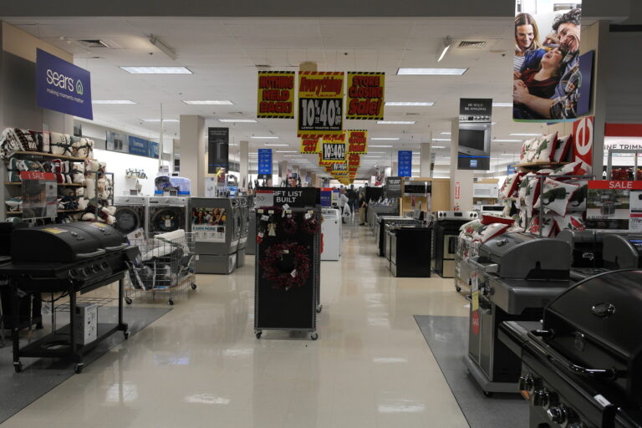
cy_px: 214
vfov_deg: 43.6
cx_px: 321
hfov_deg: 61.9
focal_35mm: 30
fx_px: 535
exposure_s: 1/80
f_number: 3.5
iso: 400
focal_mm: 20
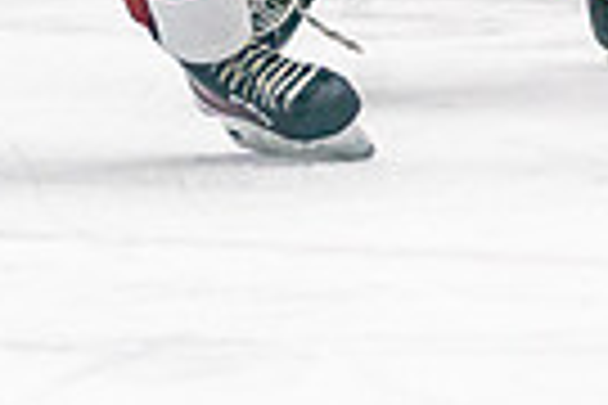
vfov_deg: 1.8
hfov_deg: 2.7
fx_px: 12801
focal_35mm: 758
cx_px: 624
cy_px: -312
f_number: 2.8
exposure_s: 1/1600
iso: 4000
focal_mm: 133
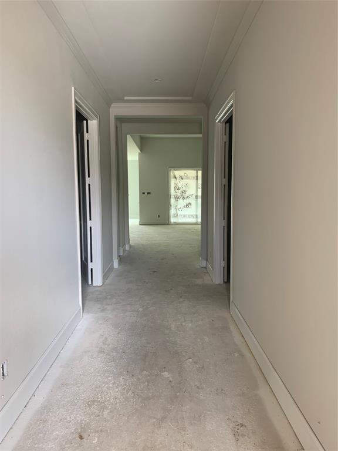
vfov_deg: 67.3
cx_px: 169
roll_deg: -0.2
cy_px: 226
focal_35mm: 26
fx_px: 338
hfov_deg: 53.1
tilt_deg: -4.7
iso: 100
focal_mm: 4.25
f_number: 1.8
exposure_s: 1/49
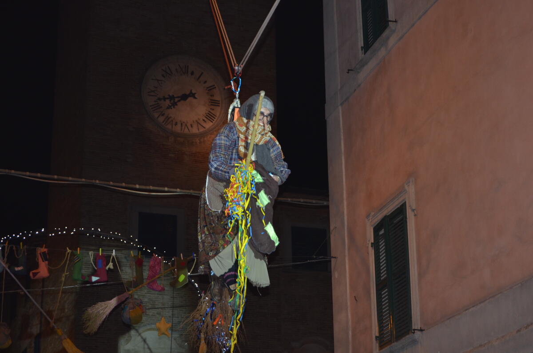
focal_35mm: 78
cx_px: 266
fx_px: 1153
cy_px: 176
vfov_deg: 17.4
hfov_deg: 26.0
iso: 500
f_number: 5.6
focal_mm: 52
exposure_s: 1/60
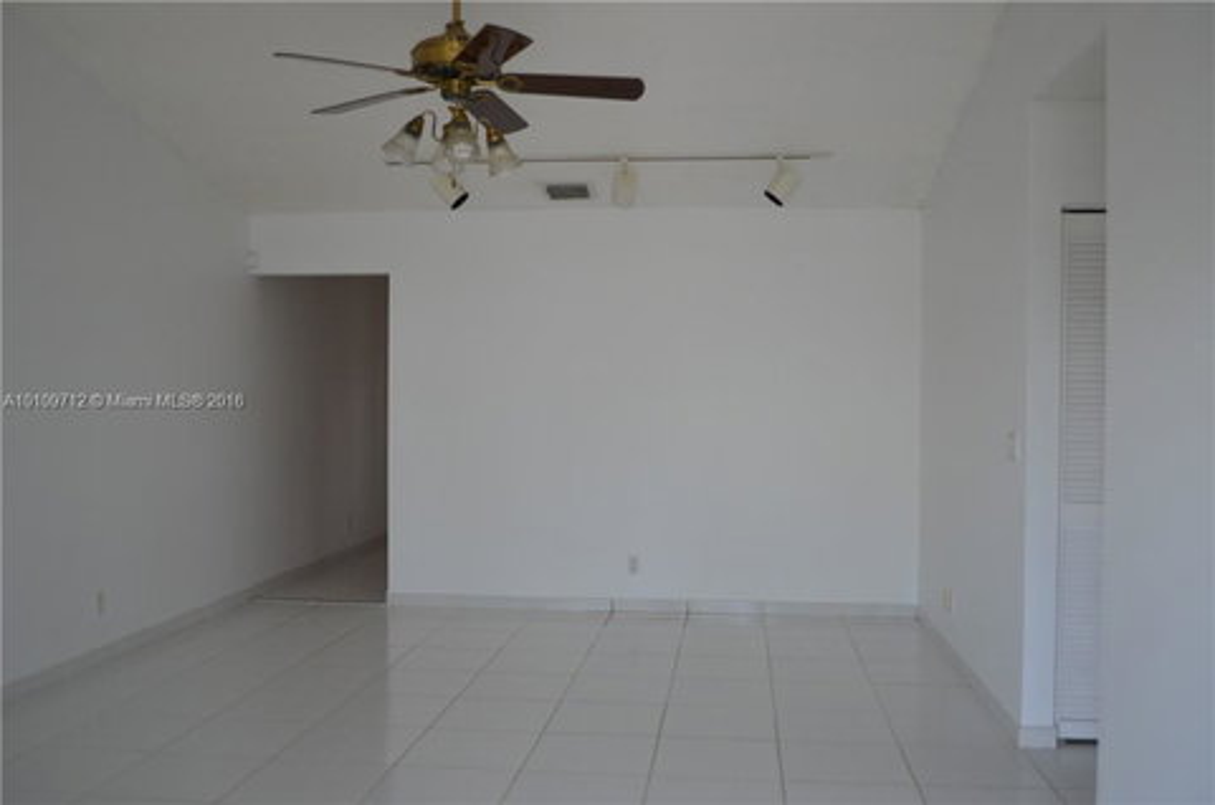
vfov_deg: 39.8
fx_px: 1112
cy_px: 402
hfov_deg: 57.3
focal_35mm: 33
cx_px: 608
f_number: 4
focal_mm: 22
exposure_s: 1/125
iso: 450
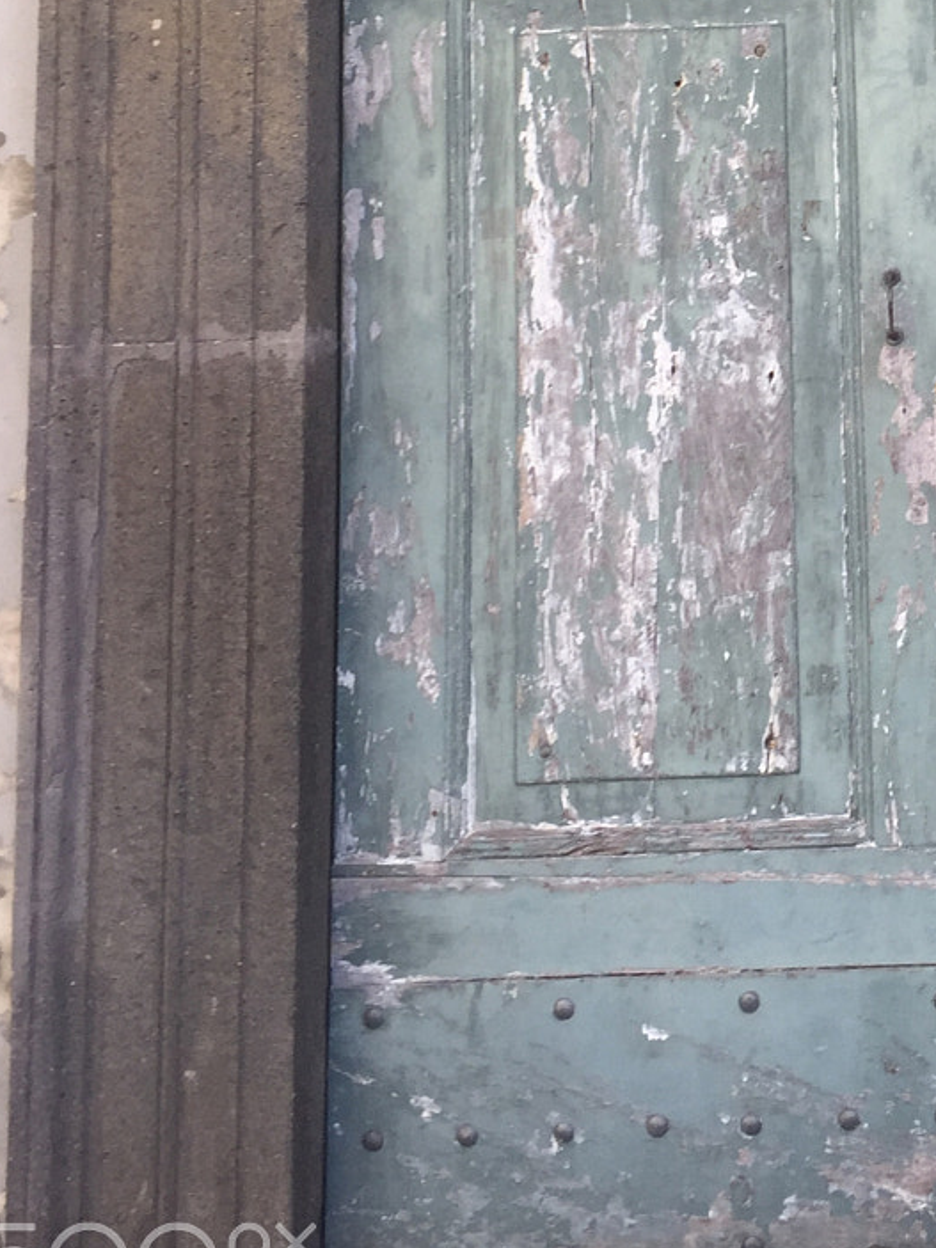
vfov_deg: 28.1
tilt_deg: +8.7
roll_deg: +1.9
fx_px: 2380
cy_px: 76
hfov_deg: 21.4
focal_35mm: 66
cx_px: 941
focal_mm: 4.15
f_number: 2.2
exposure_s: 1/249
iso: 32
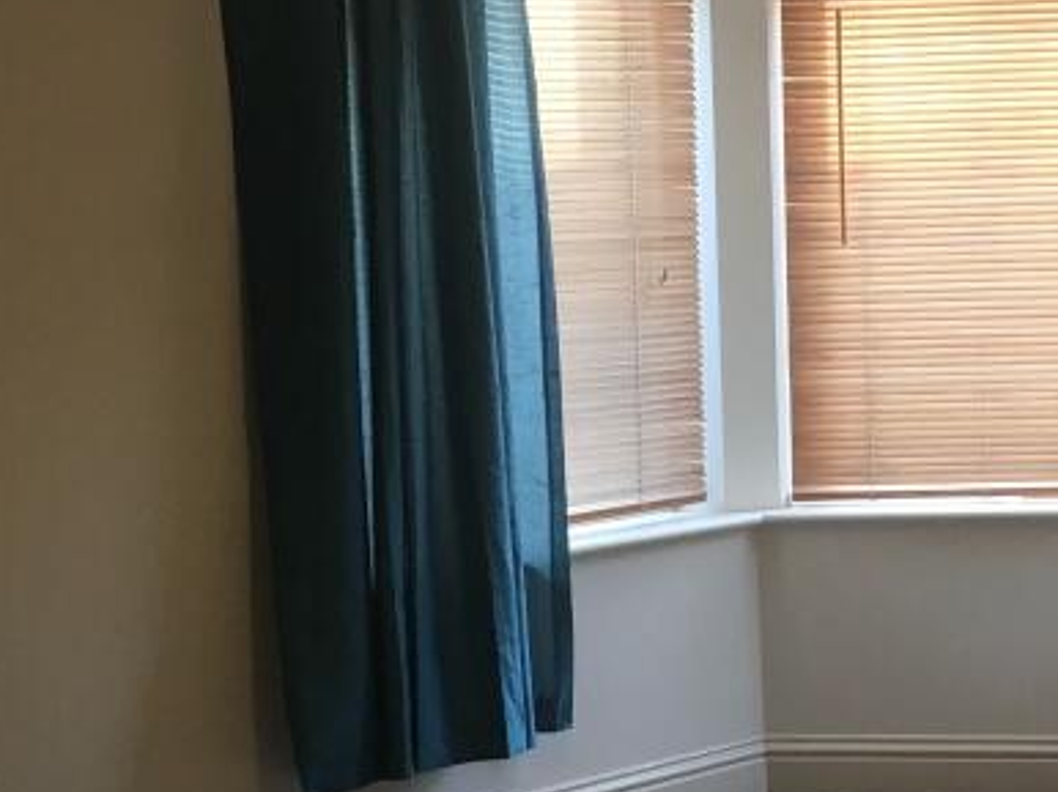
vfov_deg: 19.1
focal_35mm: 77
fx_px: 2352
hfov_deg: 25.1
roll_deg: +1.3
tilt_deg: -7.7
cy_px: 458
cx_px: 773
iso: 64
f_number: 2.2
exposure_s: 1/33
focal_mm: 4.15
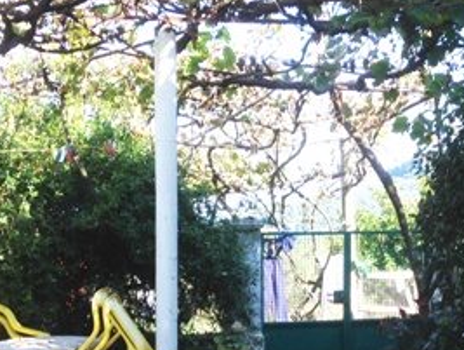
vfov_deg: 18.4
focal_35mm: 79
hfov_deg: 24.5
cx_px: 316
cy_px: 315
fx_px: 1060
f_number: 2.4
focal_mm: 4.12
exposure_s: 1/347
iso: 50
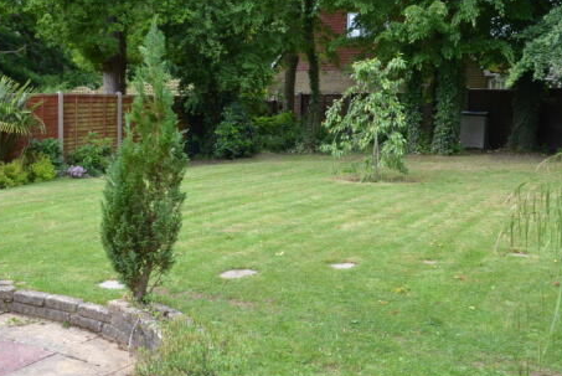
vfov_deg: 34.0
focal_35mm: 39
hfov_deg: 49.4
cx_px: 251
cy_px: 126
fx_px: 609
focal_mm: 18
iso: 250
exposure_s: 1/125
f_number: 5.6
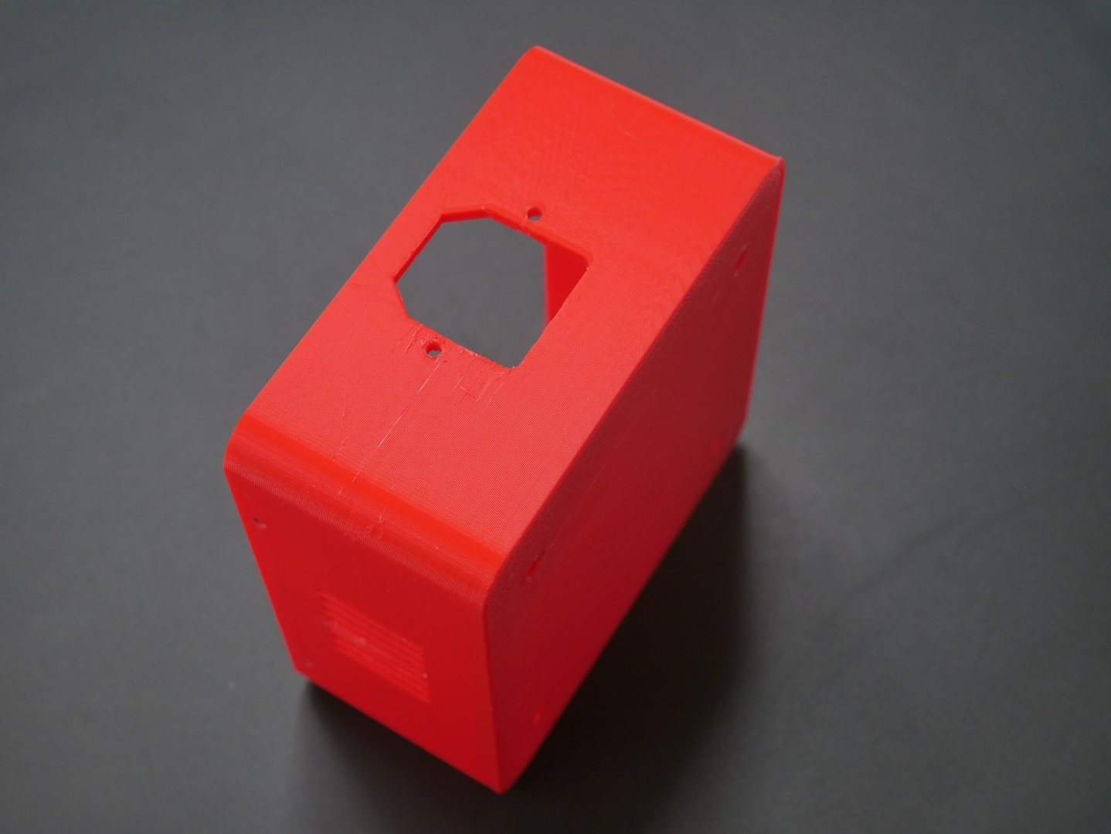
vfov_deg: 24.4
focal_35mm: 60
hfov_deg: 32.2
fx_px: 1927
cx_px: 556
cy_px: 417
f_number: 4.9
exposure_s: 1/80
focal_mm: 30
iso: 800
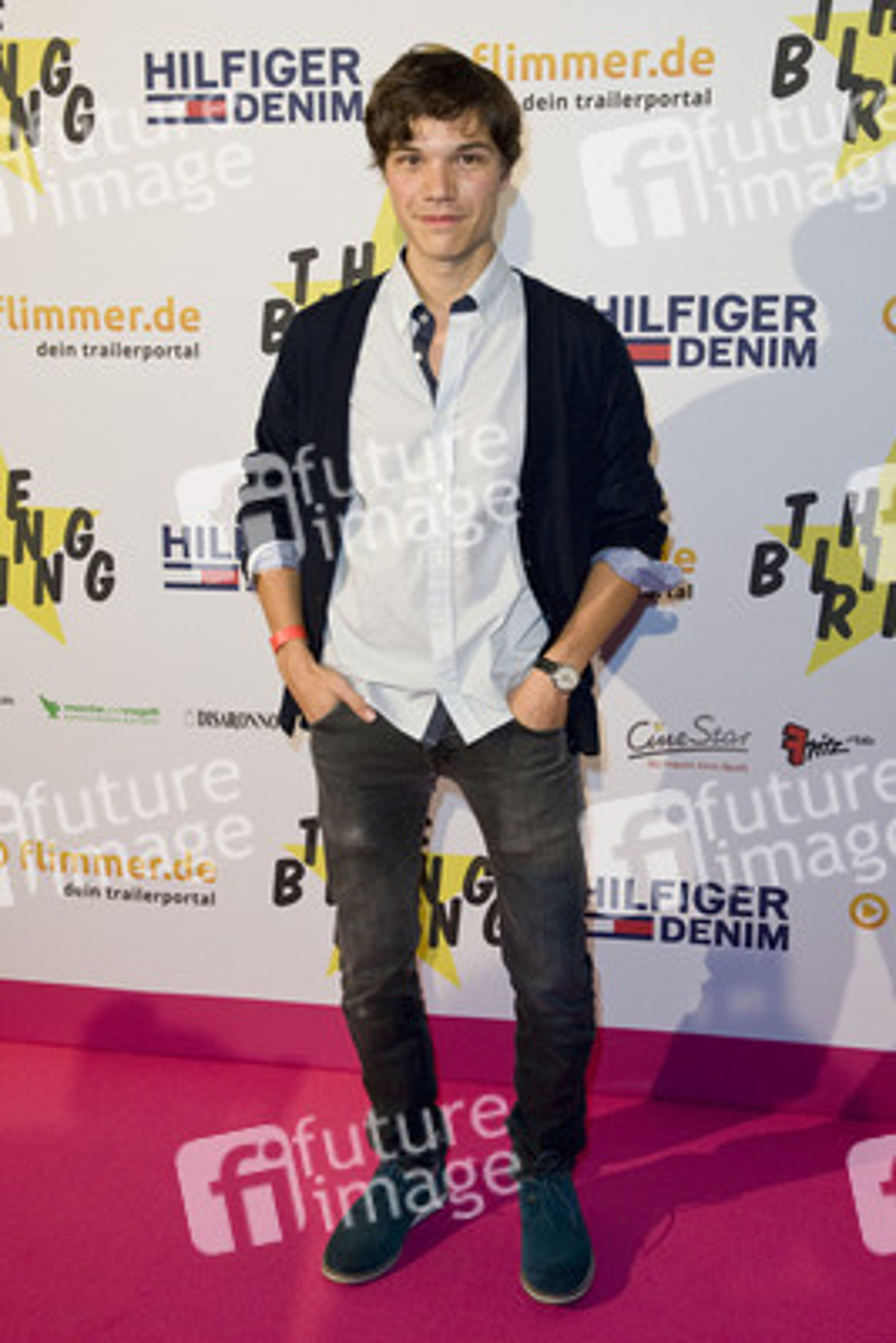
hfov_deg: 36.9
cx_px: 448
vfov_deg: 53.1
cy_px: 672
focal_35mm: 36
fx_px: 1343
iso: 1600
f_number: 4.5
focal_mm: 36
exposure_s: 1/200
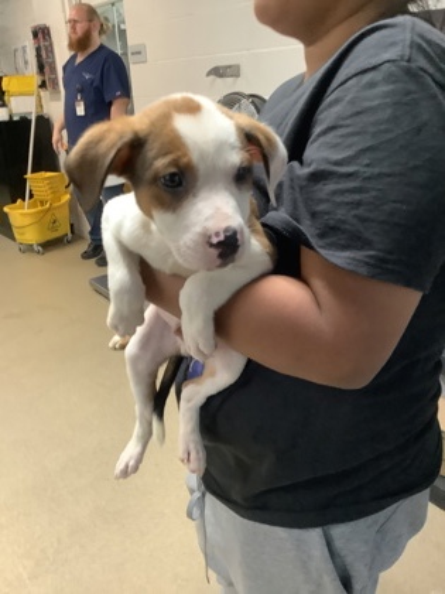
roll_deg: +4.1
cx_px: 222
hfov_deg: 45.4
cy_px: 297
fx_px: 531
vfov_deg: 58.4
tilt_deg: -21.1
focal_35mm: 31
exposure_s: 1/40
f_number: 2.4
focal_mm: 3.3
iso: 250
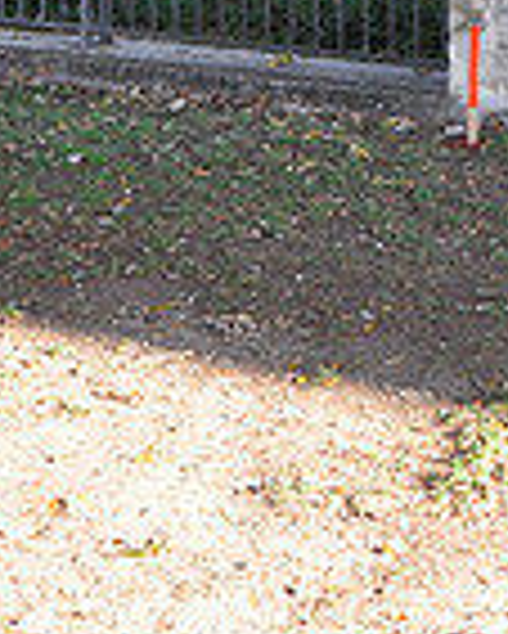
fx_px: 1952
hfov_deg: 14.2
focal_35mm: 104
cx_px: 683
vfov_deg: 17.5
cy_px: -137
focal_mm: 18
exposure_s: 1/50
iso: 200
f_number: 6.3
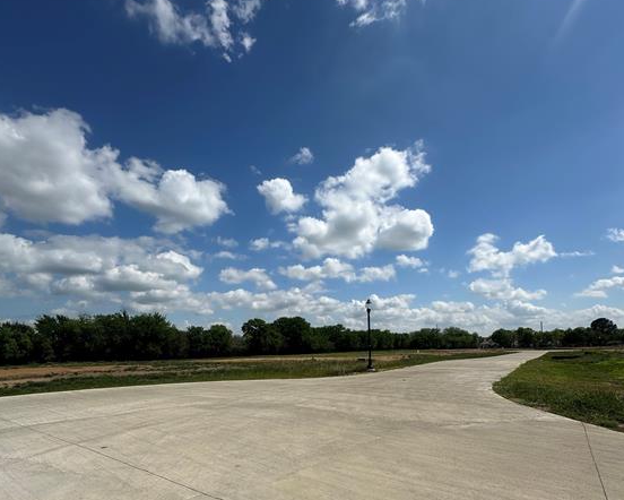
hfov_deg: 83.2
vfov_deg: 69.2
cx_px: 320
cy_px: 327
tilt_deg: +2.9
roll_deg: +0.4
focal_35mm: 19
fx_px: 351
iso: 50
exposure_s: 1/5291
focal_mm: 2.22
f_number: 2.2
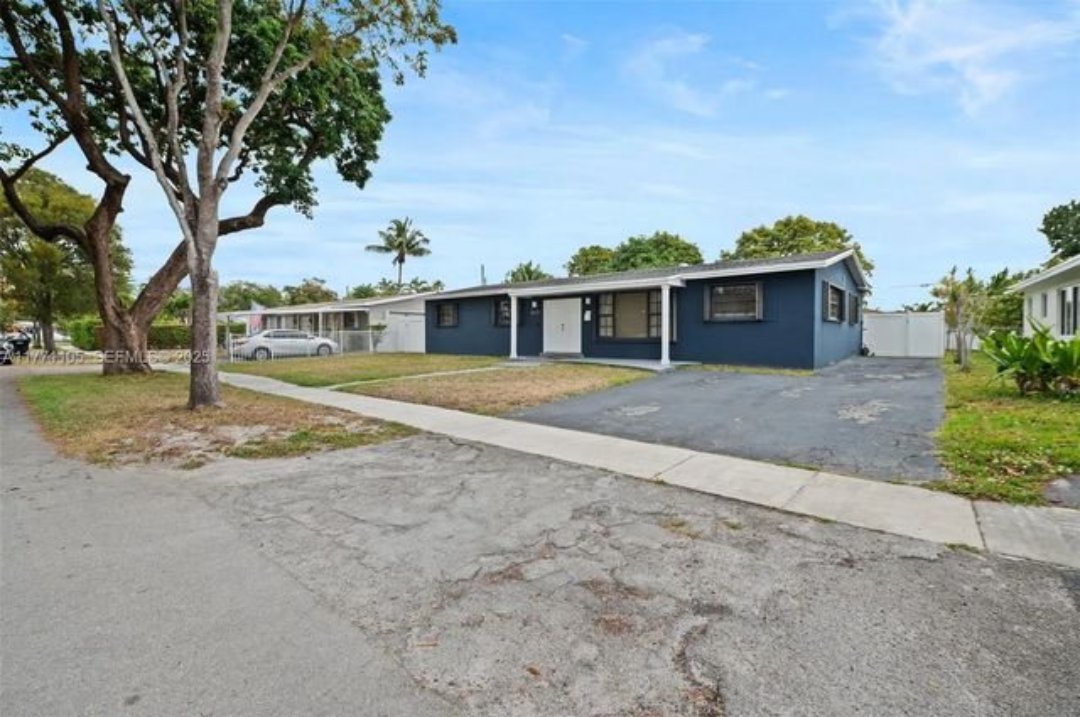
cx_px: 540
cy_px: 358
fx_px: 479
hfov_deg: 96.8
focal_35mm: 16
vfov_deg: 73.6
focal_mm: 16
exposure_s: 1/200
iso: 200
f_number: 8
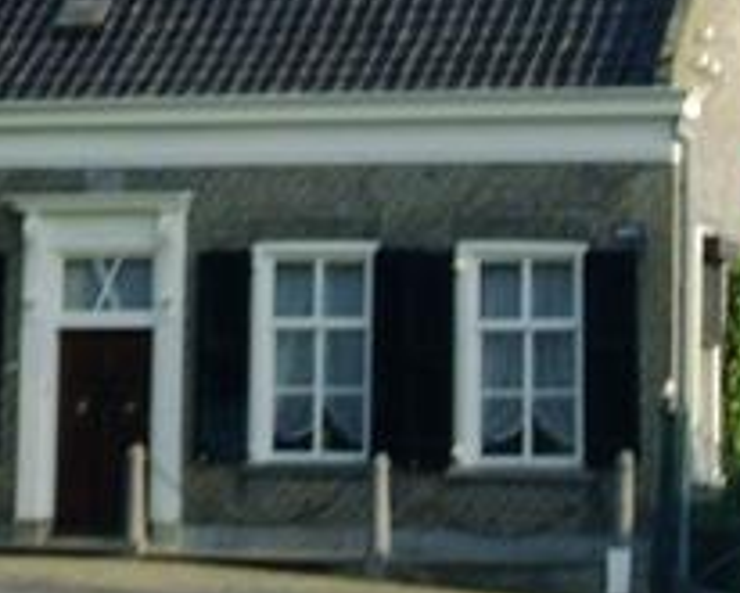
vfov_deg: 13.3
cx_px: 392
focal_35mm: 115
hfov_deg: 16.7
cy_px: 86
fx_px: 2520
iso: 64
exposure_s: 1/60
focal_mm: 7.9
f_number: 8
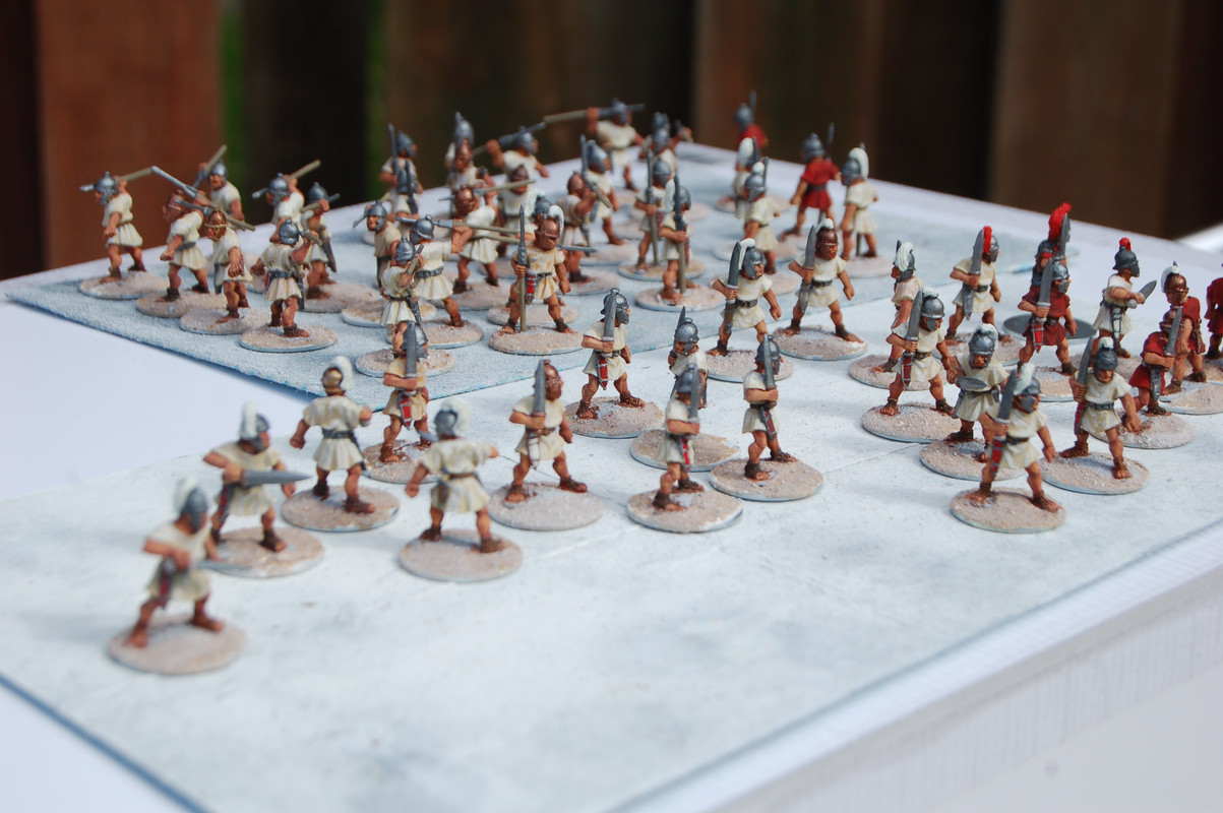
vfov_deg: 16.5
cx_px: 612
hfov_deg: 24.6
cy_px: 406
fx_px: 2800
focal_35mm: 82
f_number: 10
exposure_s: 1/400
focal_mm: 55
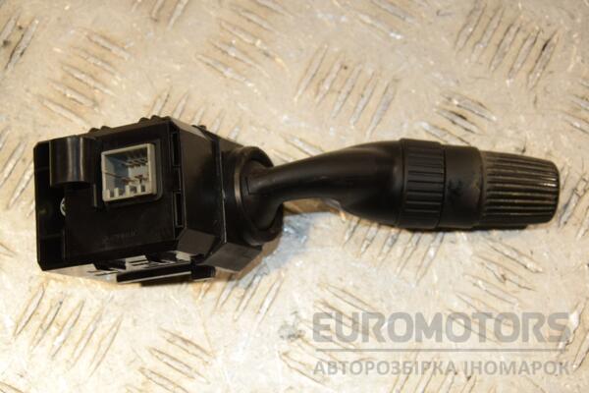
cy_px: 196
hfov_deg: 23.4
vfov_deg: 15.7
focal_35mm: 87
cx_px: 294
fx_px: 1423
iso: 800
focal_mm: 58
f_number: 8
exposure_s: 1/200
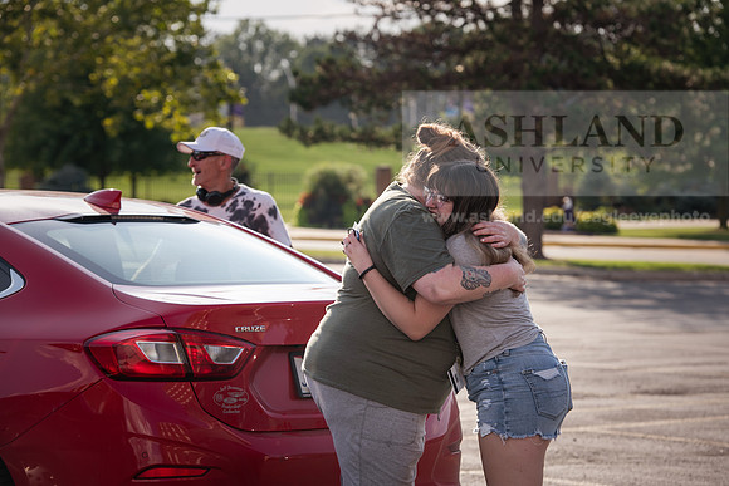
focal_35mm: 130
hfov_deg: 15.8
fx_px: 2633
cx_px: 364
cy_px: 243
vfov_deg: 10.6
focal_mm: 130
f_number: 5.6
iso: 160
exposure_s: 1/400
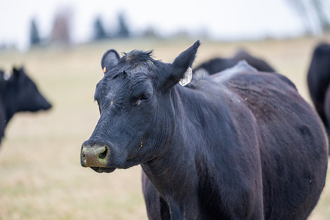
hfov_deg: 9.8
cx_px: 165
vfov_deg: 6.6
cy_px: 110
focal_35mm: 210
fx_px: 1923
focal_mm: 200
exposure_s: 1/1000
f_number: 2.8
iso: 125
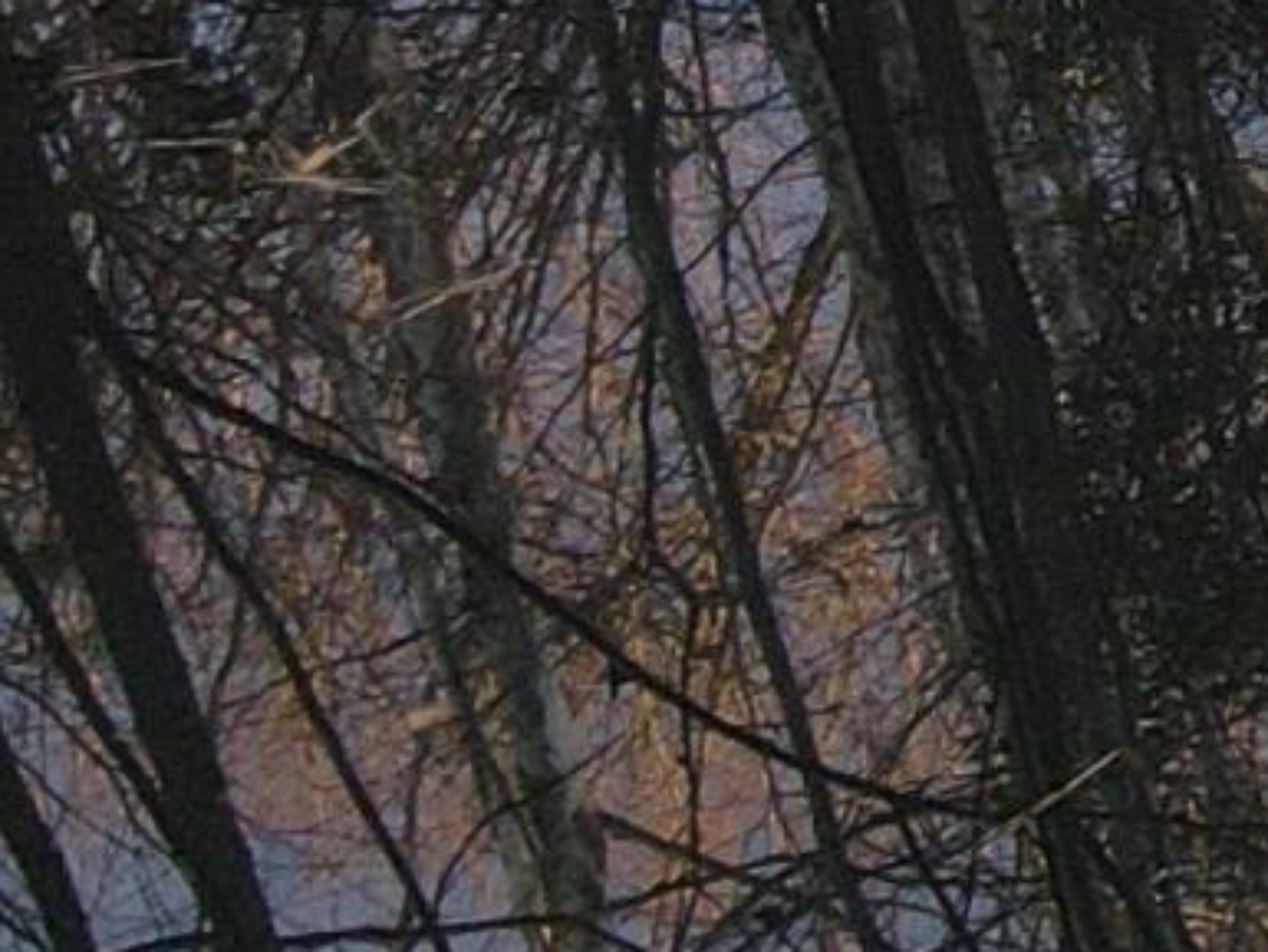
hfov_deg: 7.8
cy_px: -1608
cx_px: 4726
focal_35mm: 187
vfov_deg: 7.3
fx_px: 6852
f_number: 2.8
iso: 100
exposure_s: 1/15
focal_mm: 4.5
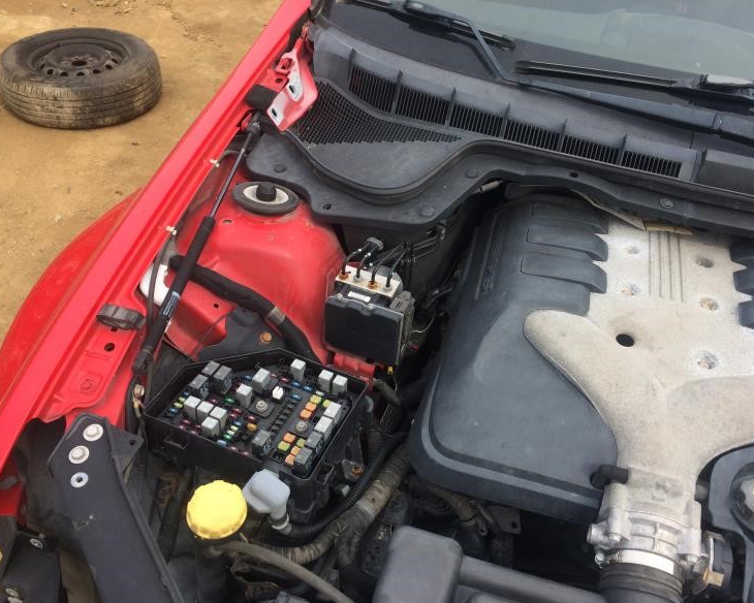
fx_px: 692
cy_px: 305
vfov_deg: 47.1
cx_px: 402
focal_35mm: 31
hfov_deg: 57.1
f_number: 2.2
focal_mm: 4.15
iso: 32
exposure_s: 1/641
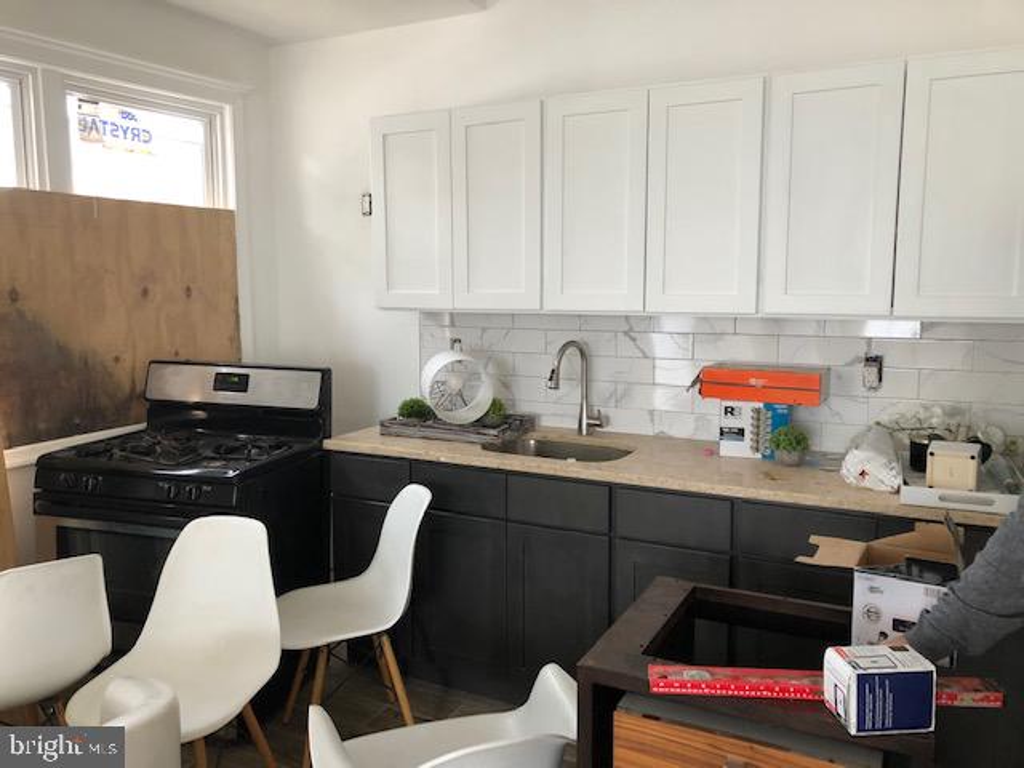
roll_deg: -0.4
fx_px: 828
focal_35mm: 28
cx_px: 512
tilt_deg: -7.5
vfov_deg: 49.7
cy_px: 384
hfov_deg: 63.4
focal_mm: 3.99
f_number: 1.8
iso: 40
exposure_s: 1/15
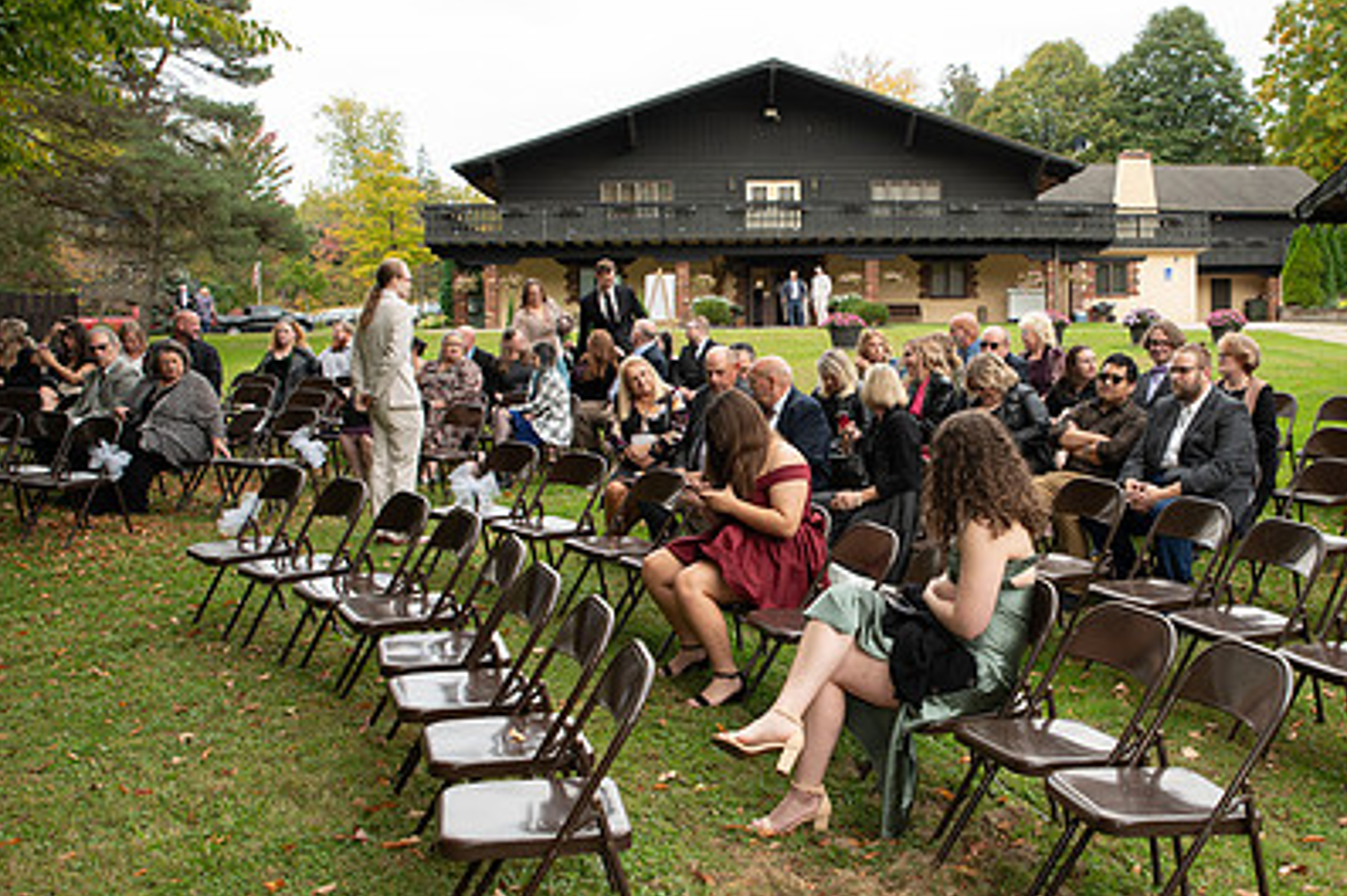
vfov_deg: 35.0
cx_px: 896
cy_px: 445
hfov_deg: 49.9
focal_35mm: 38
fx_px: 1421
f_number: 4.5
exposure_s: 1/200
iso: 640
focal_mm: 26
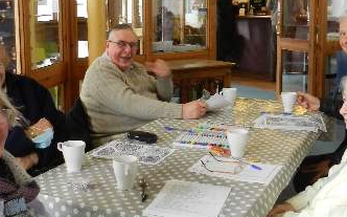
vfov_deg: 25.5
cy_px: 56
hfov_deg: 40.2
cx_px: 144
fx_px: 473
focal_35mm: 50
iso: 400
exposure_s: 1/30
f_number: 3.4
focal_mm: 4
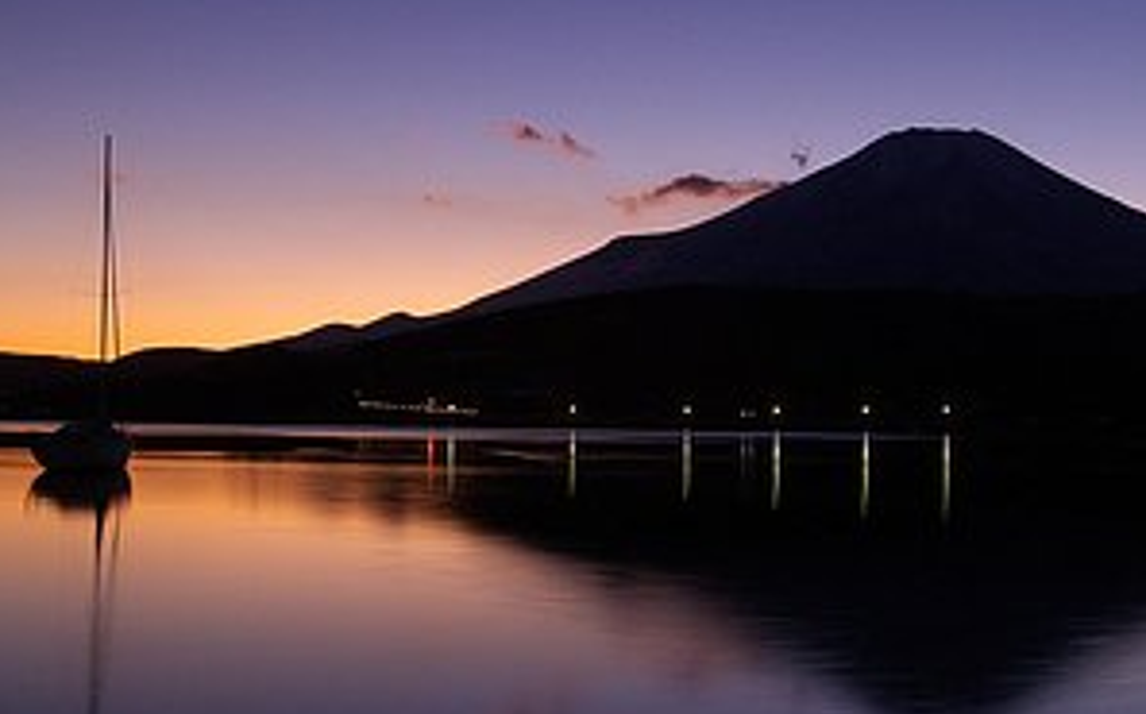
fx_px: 1810
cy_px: 270
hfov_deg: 35.1
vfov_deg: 22.3
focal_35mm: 58
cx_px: 575
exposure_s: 2.5
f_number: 11
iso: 200
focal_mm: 22
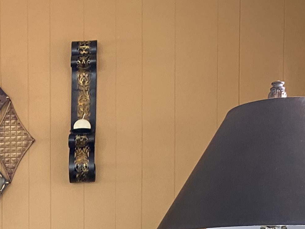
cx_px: -18
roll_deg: +1.2
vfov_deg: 17.0
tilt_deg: -1.4
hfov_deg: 23.4
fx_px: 696
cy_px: 336
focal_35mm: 79
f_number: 1.8
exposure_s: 1/60
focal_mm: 4.25
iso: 320
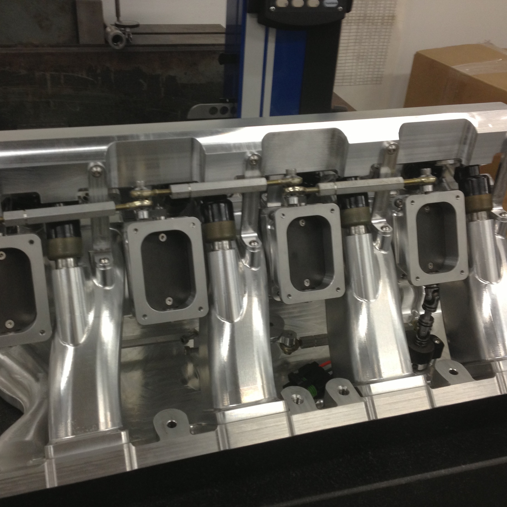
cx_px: 225
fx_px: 646
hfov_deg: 42.8
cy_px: 253
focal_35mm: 39
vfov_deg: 42.8
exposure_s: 1/20
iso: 100
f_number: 2.4
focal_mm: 4.13
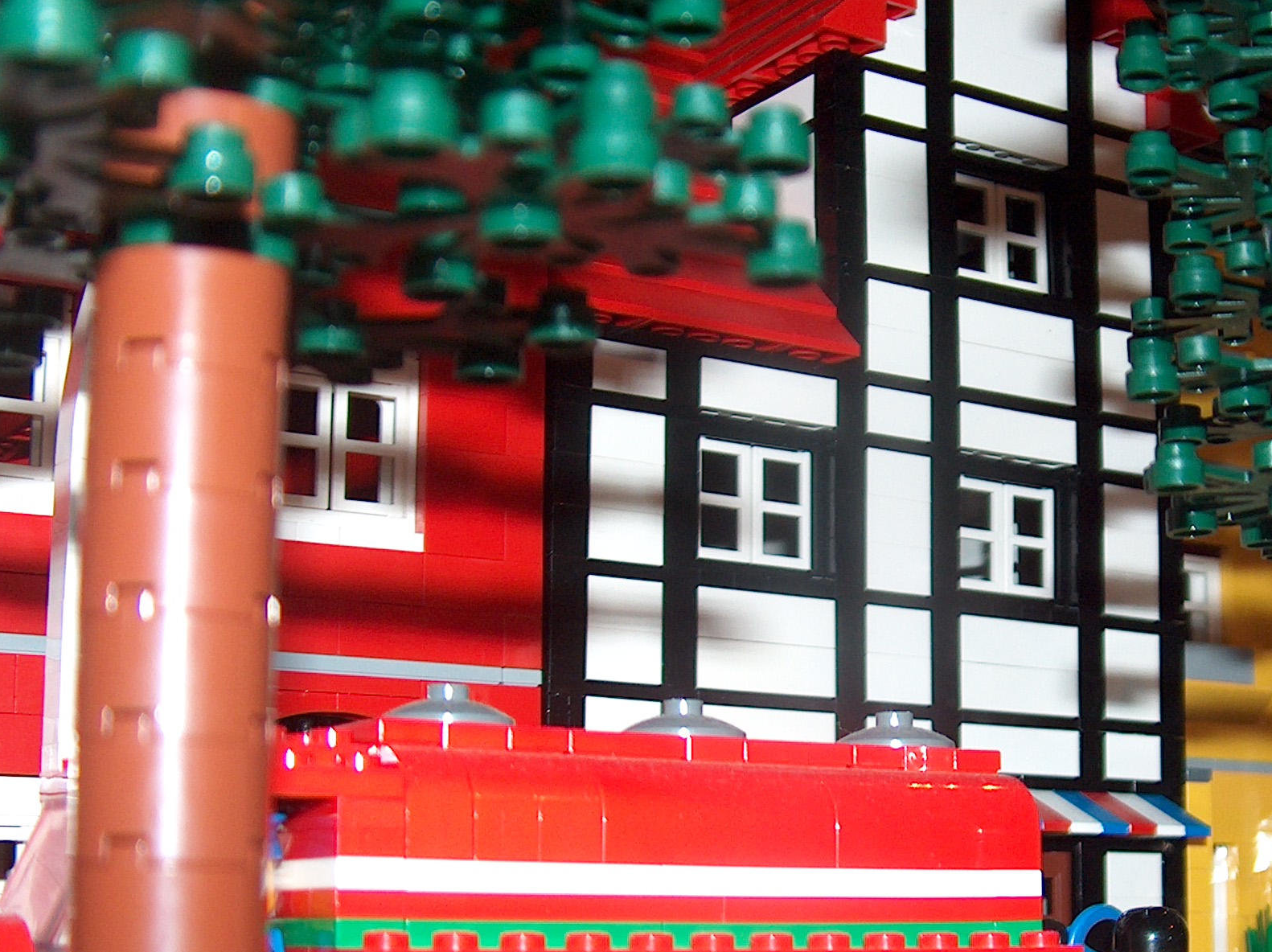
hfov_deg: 31.3
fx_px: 2240
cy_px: 720
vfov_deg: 23.7
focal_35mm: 61
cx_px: 917
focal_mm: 7.6
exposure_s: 1/60
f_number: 2.8
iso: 100
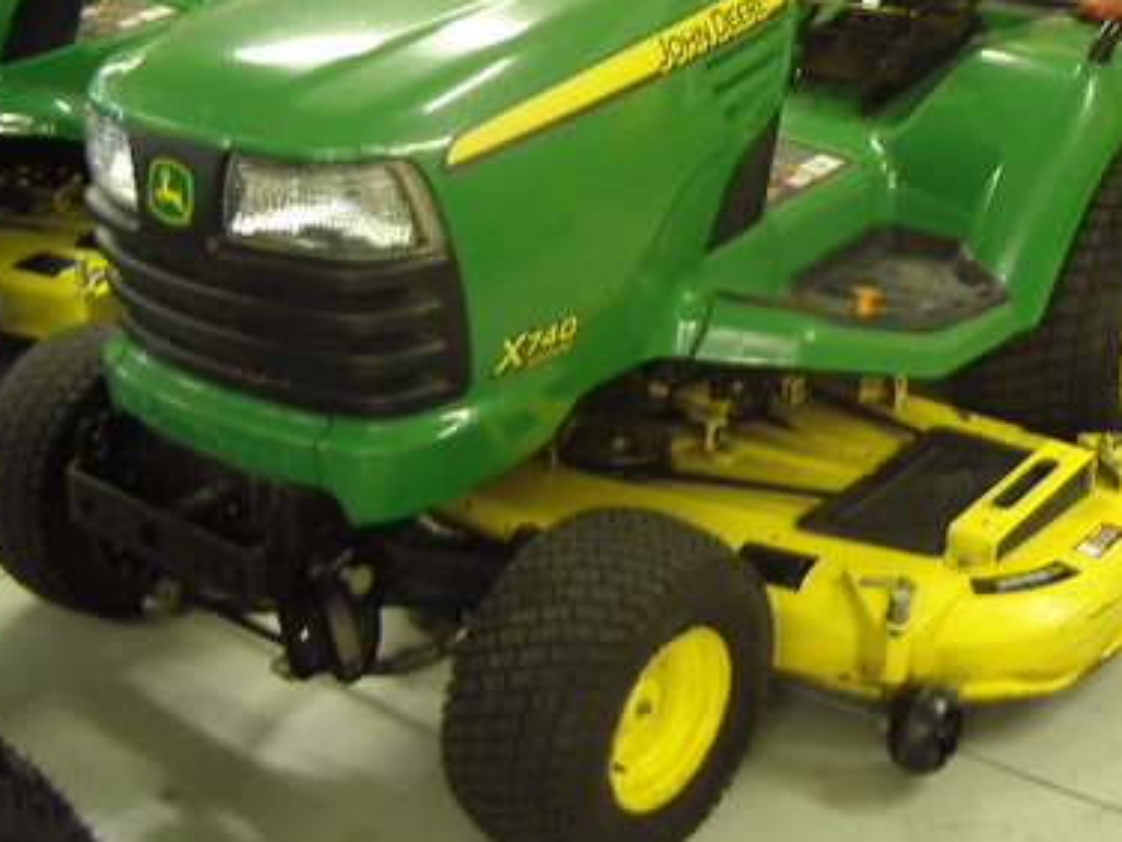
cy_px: 248
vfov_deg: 26.3
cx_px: 719
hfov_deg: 34.7
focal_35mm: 55
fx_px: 1783
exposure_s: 1/4
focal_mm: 5.8
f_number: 2.6
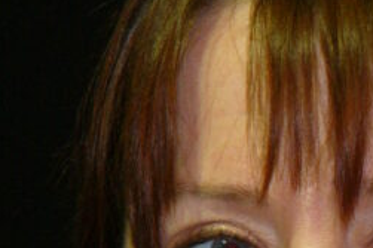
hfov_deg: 2.5
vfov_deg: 1.7
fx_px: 8397
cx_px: 426
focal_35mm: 811
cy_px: 515
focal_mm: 31.8
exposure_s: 1/60
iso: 100
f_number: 2.8
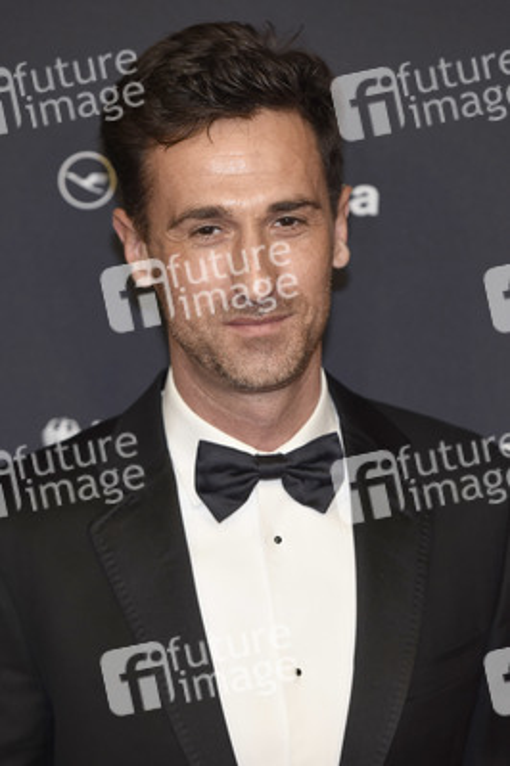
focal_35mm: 248
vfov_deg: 8.3
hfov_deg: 5.5
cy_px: 383
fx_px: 5268
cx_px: 255
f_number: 3.5
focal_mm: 165
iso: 640
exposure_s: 1/640
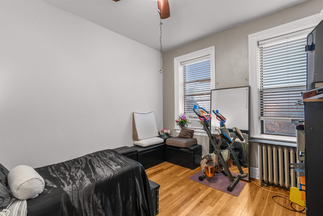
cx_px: 162
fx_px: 144
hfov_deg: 96.7
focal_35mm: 16
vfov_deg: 73.8
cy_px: 108
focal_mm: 16
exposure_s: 1
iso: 400
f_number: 8
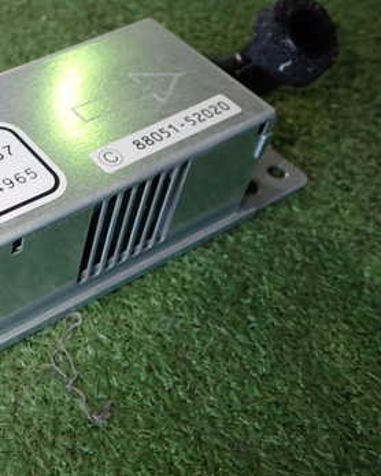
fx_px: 760
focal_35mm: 54
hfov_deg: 26.2
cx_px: -27
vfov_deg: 34.7
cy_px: 221
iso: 200
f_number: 2.4
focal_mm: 5.79
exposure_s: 1/50
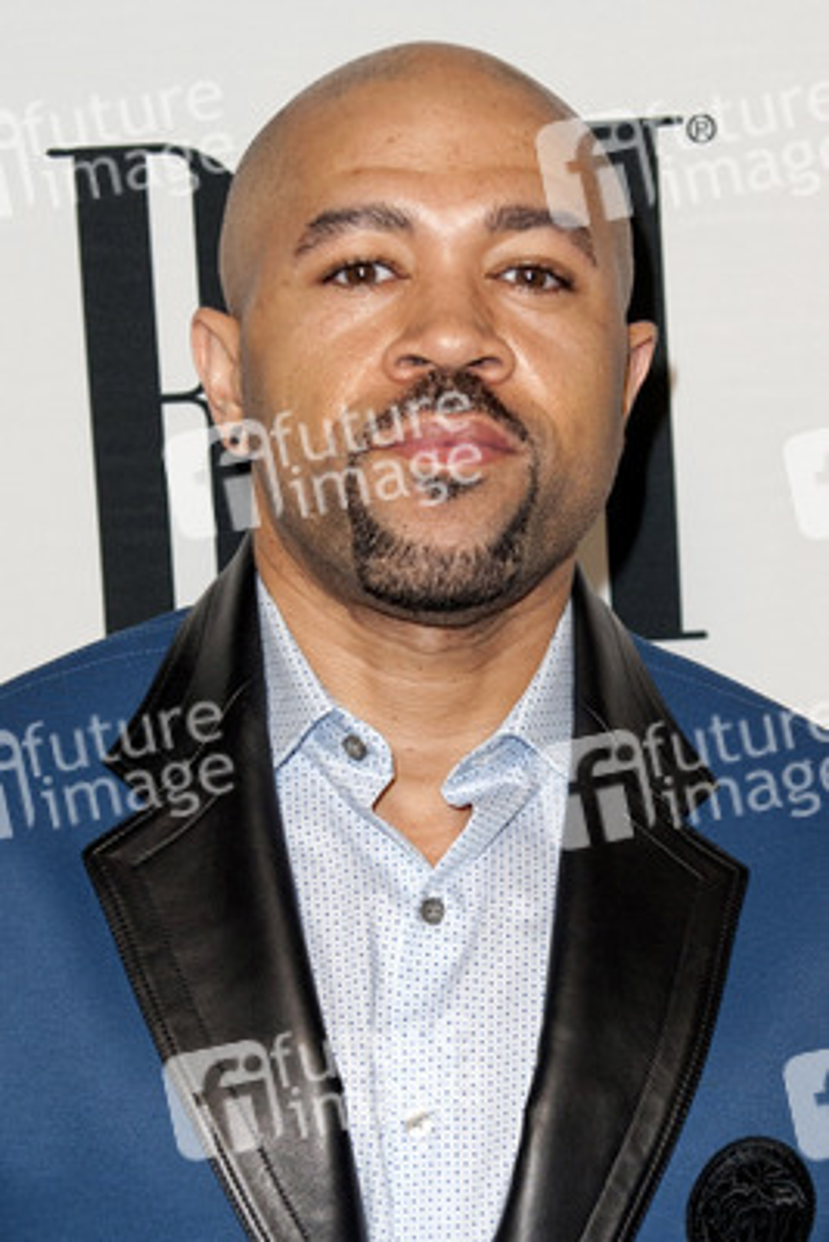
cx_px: 414
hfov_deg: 29.9
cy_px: 621
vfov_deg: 43.6
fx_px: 1553
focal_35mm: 45
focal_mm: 45
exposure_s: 1/400
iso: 500
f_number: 4
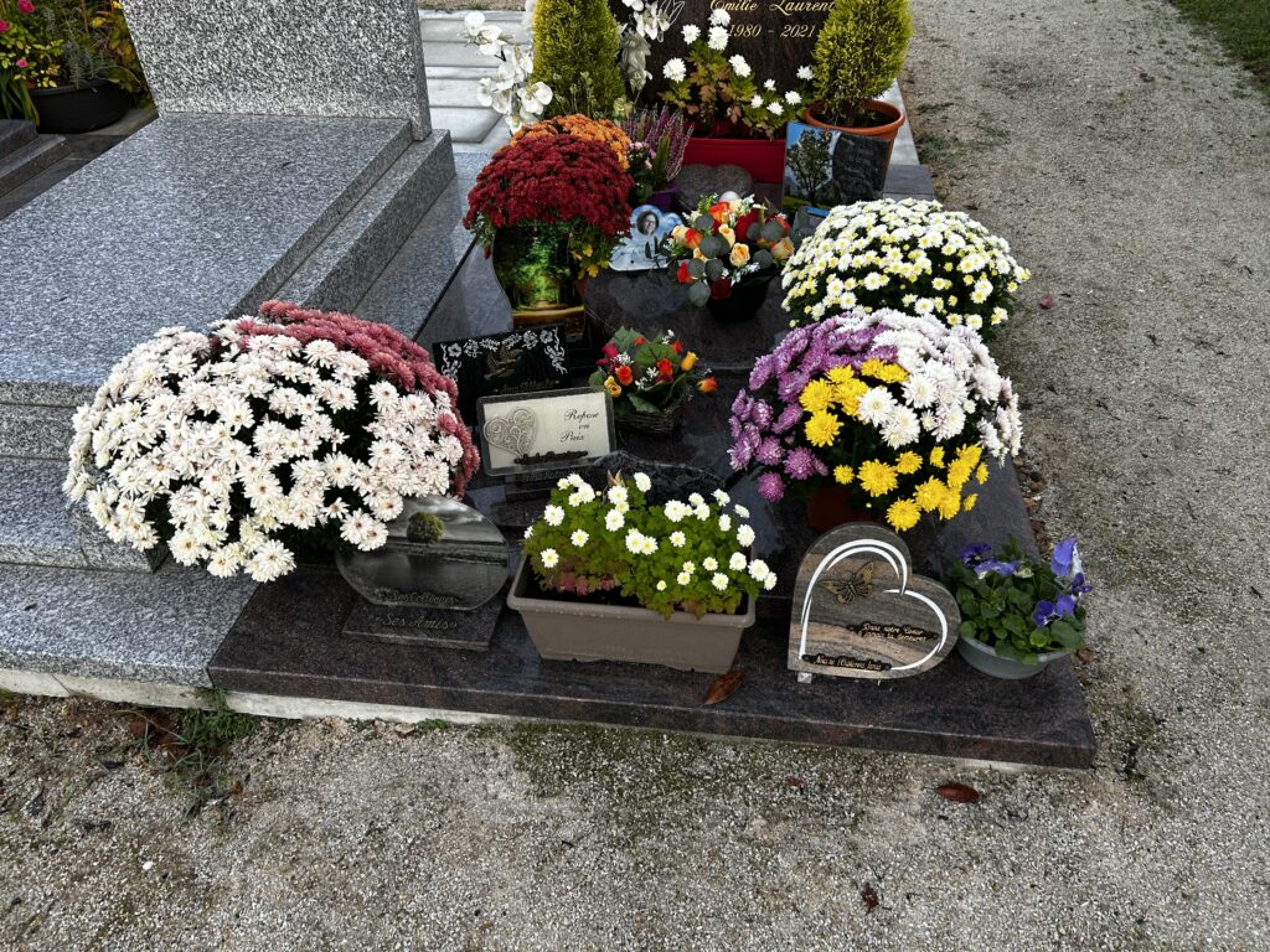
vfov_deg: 53.1
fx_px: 954
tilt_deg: -37.7
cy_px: 476
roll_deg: +0.2
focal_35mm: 26
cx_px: 635
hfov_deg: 67.3
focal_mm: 5.7
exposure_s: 1/216
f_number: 1.5
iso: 40
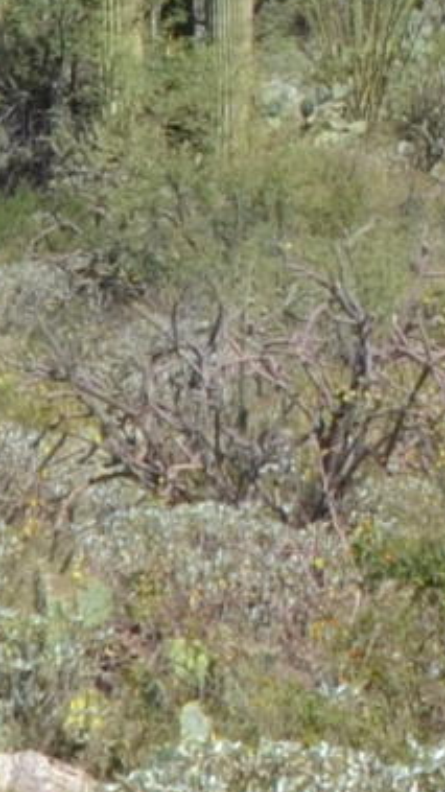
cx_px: 1634
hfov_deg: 5.0
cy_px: -113
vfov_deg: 9.5
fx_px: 4702
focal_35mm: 224
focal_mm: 18
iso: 100
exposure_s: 1/320
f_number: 9
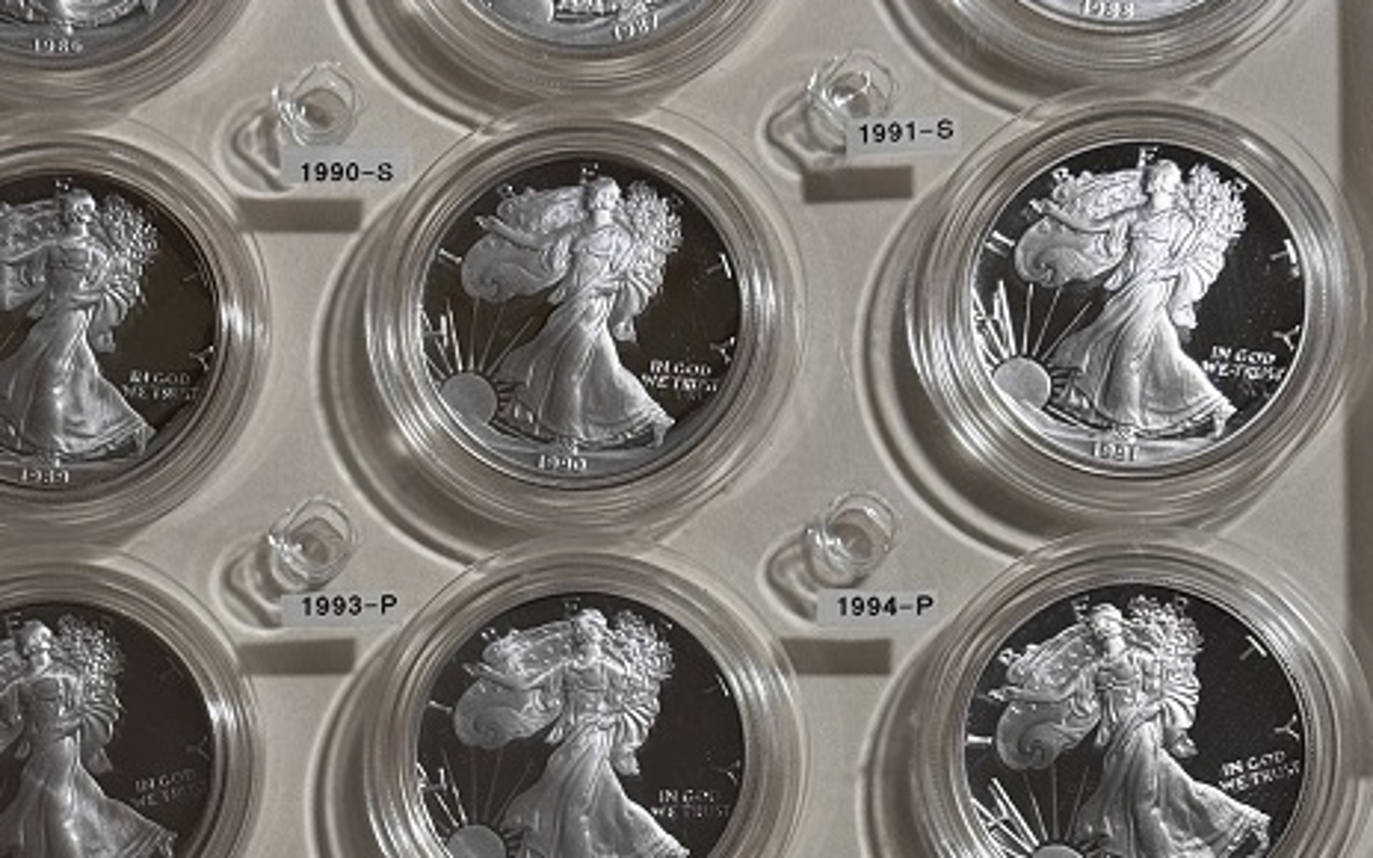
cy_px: 840
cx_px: 564
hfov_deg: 23.0
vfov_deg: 14.3
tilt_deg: -81.3
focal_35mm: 90
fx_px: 3368
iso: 64
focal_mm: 6.76
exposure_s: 1/60
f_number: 1.78
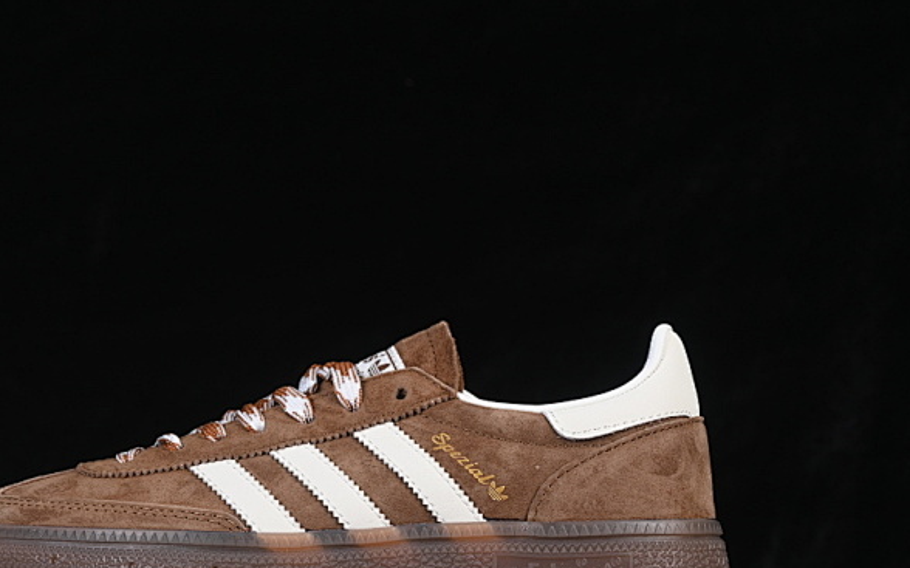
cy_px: 357
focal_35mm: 104
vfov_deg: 12.6
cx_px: 359
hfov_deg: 20.0
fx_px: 2578
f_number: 8
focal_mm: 50
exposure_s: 1/80
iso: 160
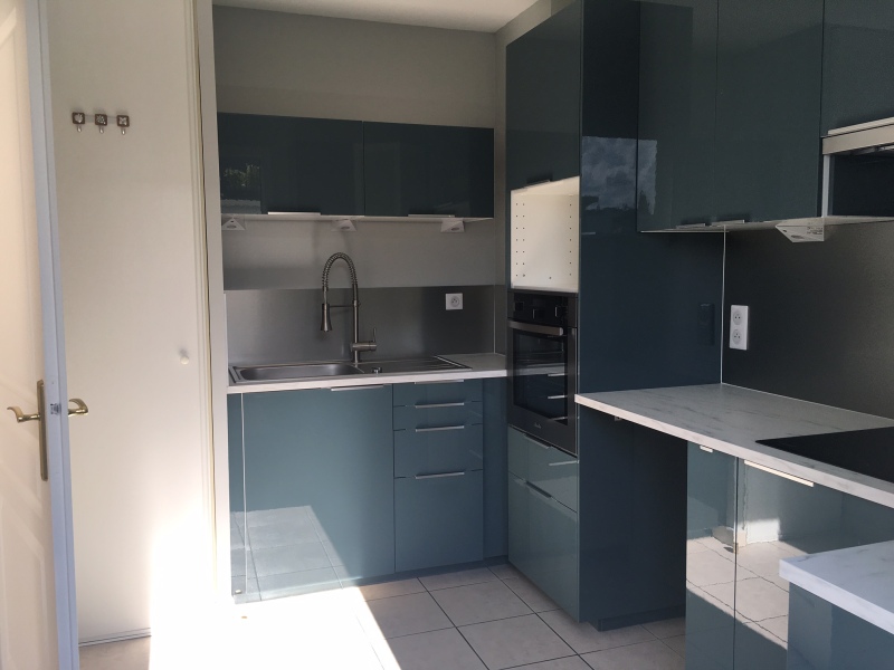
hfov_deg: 61.7
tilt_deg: -4.2
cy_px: 335
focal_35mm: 29
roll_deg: +1.1
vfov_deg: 48.2
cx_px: 447
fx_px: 749
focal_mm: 4.15
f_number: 2.2
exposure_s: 1/262
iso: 25
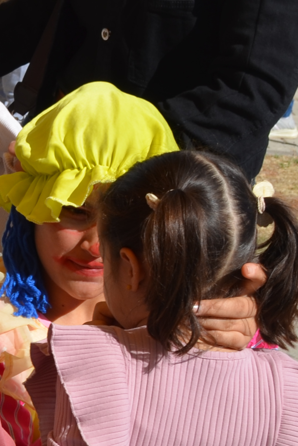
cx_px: -459
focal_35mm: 136
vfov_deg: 15.1
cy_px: 291
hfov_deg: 8.9
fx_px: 1688
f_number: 9
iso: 100
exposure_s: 1/320
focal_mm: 22
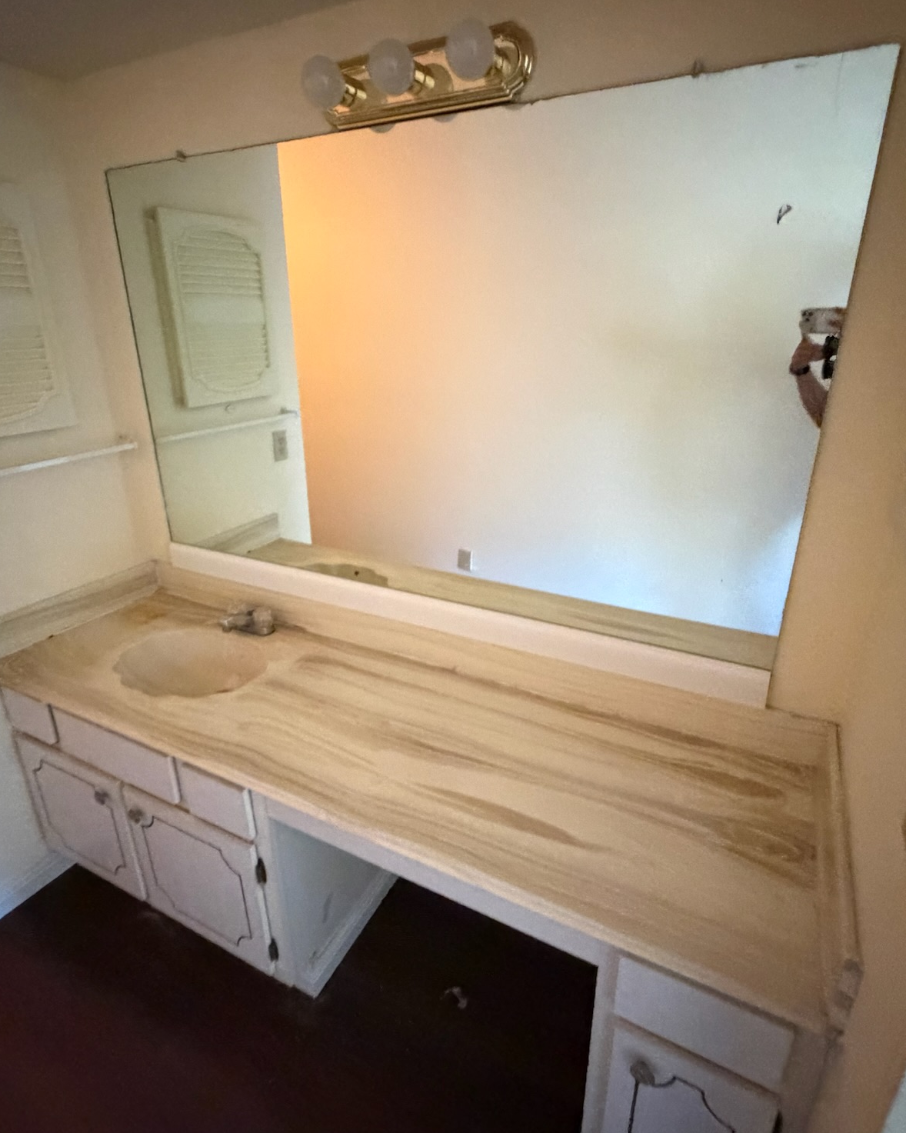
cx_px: 457
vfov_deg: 83.3
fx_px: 637
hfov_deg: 70.8
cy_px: 562
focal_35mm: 19
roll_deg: -1.8
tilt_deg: -21.5
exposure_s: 1/40
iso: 1000
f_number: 2.2
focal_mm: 2.22
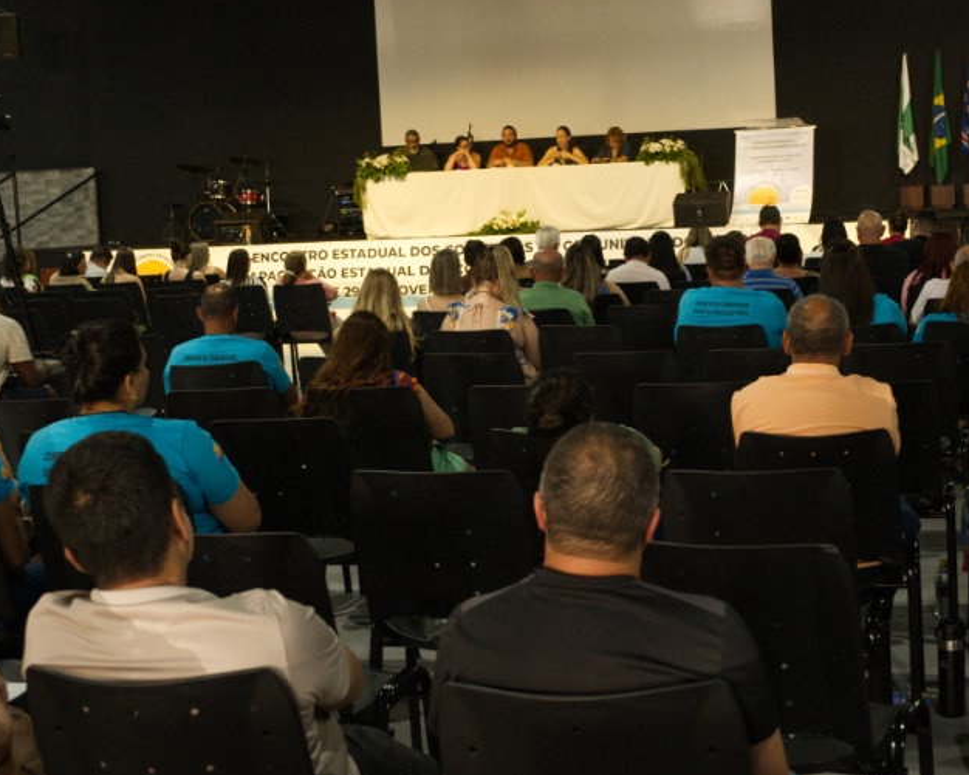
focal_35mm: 63
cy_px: 353
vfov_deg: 24.2
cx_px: 597
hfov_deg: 29.9
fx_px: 1807
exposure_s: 1/80
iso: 6400
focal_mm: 35
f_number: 5.6
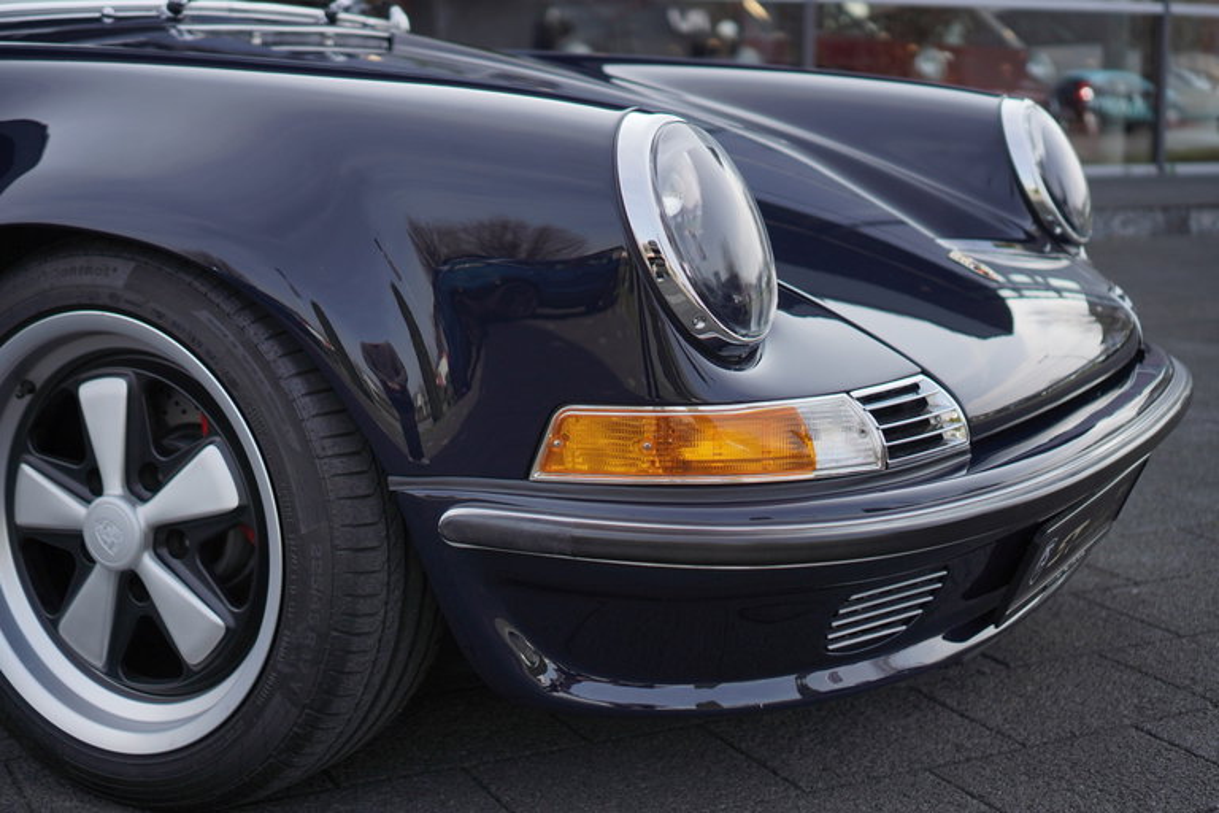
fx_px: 1778
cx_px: 610
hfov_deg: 37.9
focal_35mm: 52
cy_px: 406
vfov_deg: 25.8
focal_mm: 35
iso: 200
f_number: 2.2
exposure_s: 1/3200
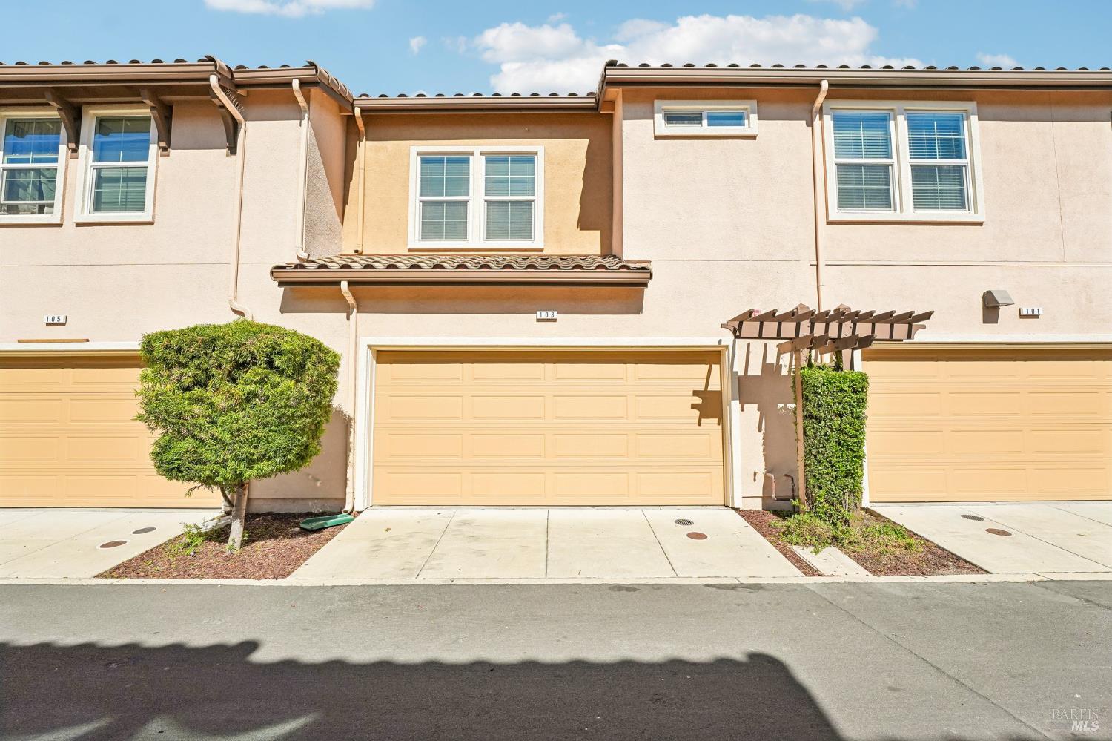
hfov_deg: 96.4
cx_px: 556
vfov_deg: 73.4
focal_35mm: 16
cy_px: 370
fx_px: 497
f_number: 8
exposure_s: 1/2500
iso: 640
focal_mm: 16.1
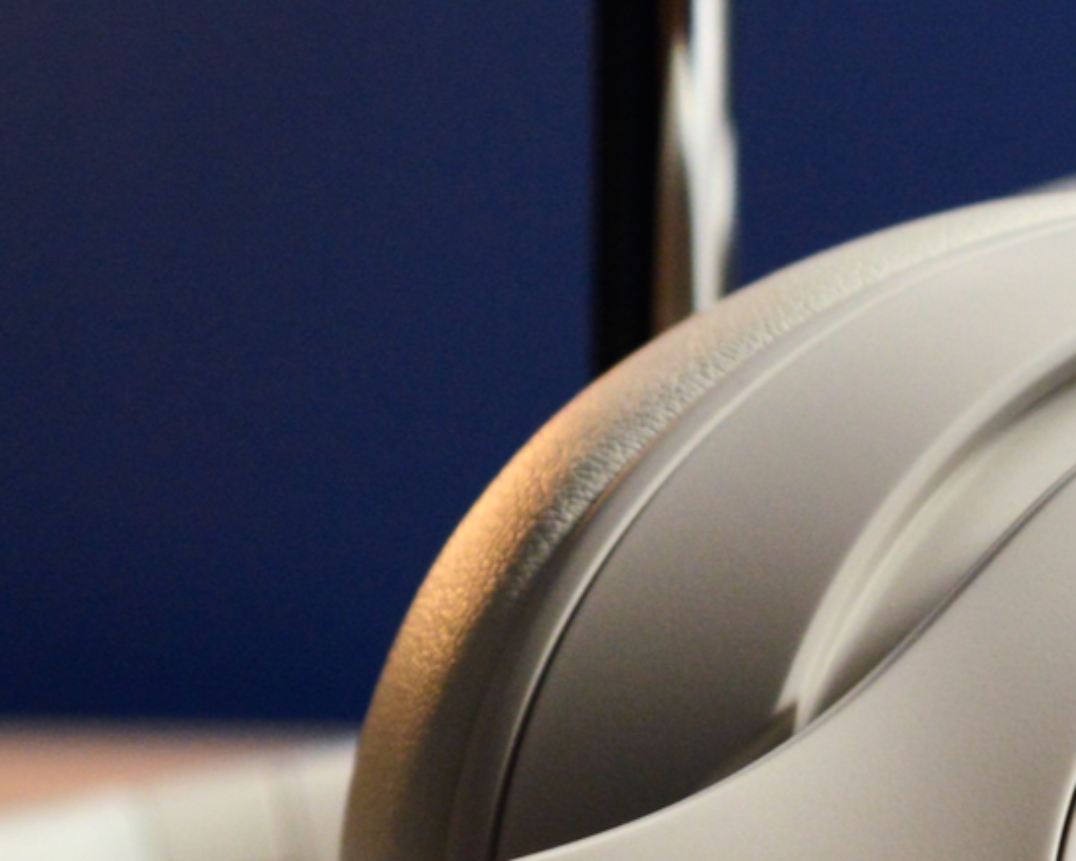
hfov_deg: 7.1
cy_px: 1057
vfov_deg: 5.6
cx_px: 754
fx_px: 8694
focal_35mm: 273
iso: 400
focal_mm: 48
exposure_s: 1/100
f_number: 5.3
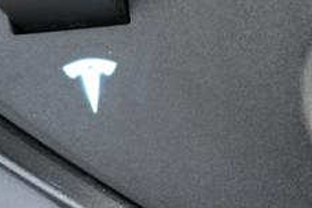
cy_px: 95
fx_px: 684
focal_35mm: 79
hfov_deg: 22.8
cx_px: 411
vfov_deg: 17.2
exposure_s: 1/30
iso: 1250
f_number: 2.8
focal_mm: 28
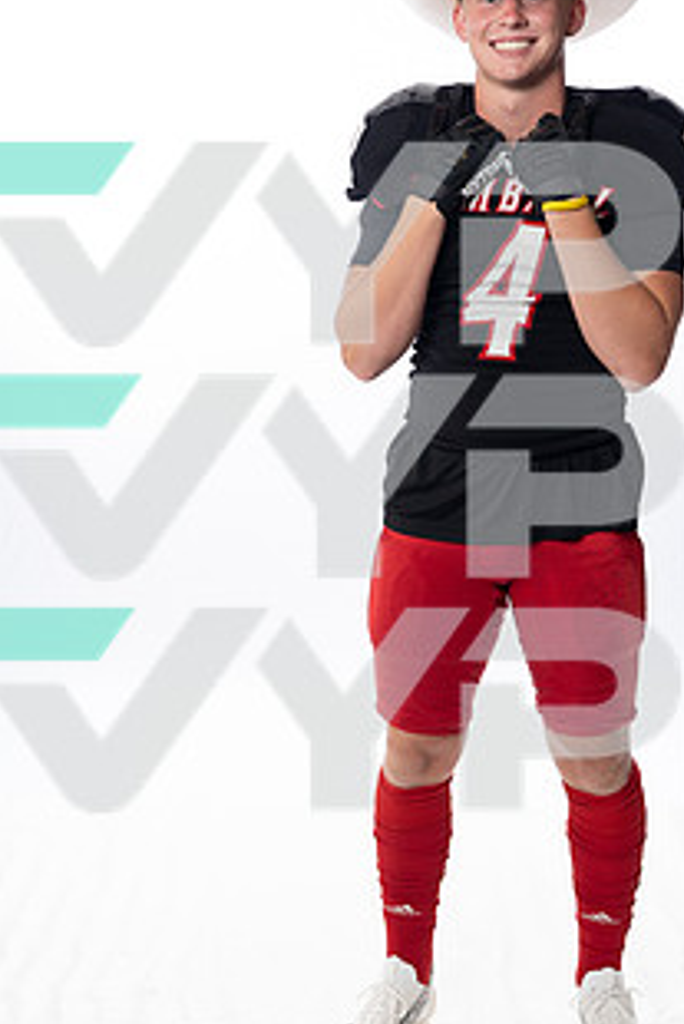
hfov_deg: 22.2
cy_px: 479
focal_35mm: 61
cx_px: 430
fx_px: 1736
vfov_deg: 32.9
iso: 400
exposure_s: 1/250
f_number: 4
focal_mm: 42
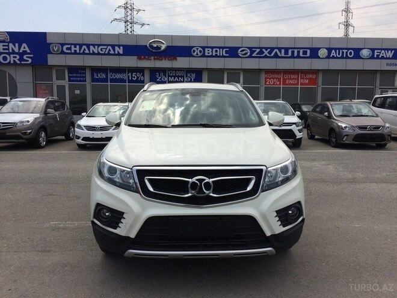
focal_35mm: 29
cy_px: 149
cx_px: 198
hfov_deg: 61.7
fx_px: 333
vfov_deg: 48.2
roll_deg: -0.6
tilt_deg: -5.7
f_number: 2.2
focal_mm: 4.15
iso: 32
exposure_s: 1/3731
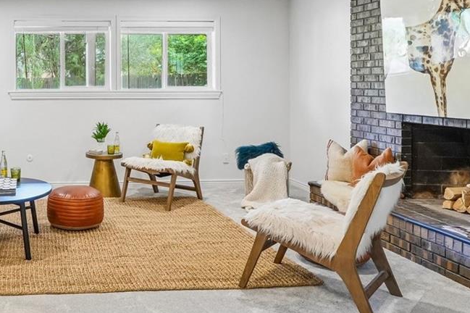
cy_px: 81
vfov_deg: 35.2
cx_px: 56
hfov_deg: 47.2
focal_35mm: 37
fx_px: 483
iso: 800
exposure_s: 1/8
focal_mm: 10
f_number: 8
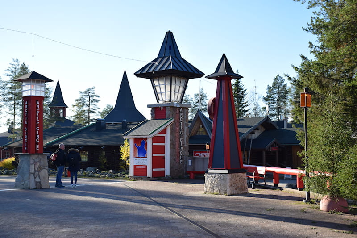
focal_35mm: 48
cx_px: 178
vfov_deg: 28.1
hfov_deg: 41.1
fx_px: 476
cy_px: 119
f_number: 9
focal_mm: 32
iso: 200
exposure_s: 1/320
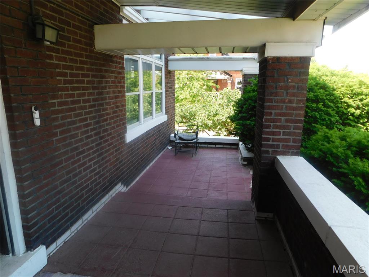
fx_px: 245
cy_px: 138
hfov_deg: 73.9
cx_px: 184
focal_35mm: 23
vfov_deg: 58.9
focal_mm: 4
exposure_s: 1/200
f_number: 3
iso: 125
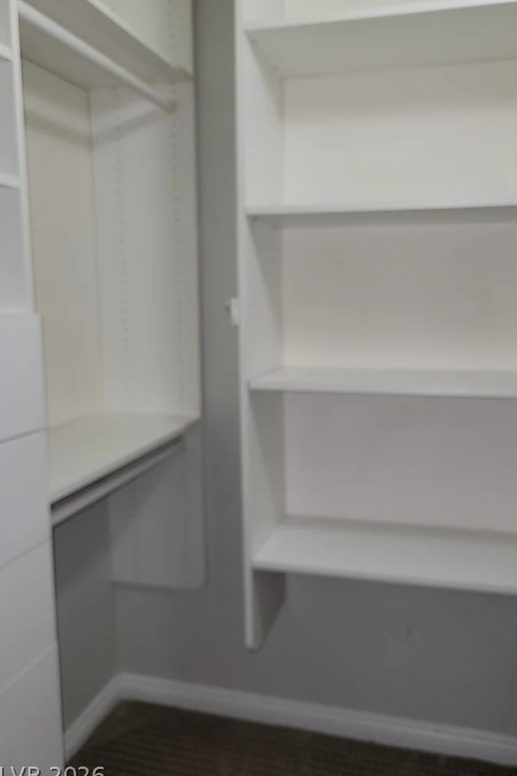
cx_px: 293
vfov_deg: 65.5
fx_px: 603
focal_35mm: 28
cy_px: 392
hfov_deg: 46.3
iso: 125
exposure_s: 1/60
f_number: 1.8
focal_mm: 5.4
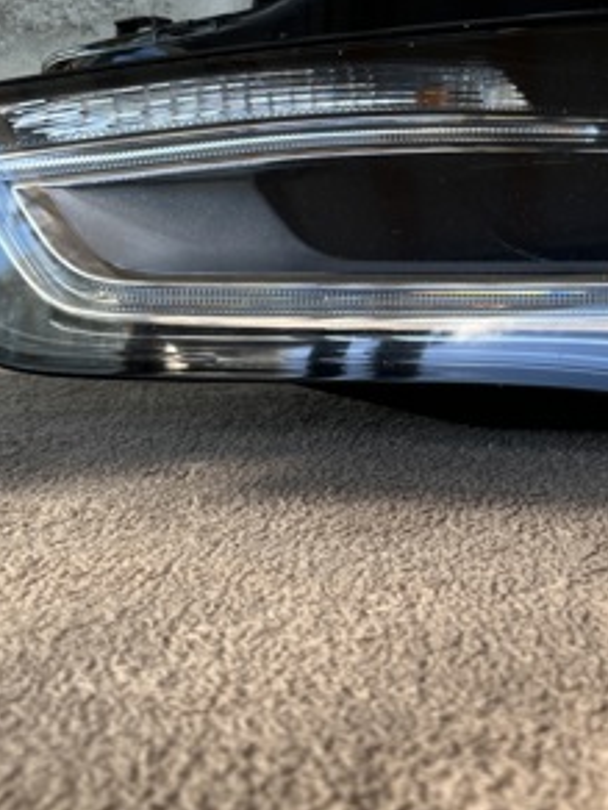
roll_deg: -0.6
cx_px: 525
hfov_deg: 25.0
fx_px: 1335
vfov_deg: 33.6
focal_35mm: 57
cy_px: 301
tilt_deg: -5.5
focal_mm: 5.1
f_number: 1.6
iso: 40
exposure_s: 1/283
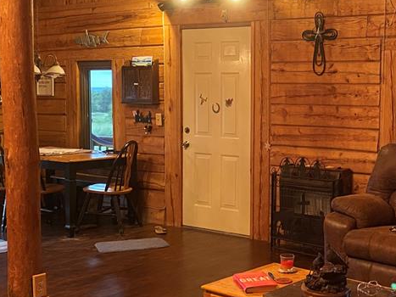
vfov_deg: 25.6
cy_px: 138
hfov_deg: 32.9
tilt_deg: -4.5
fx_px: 652
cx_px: 314
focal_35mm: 57
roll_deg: -0.8
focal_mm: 4.25
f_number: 1.8
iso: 500
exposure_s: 1/30
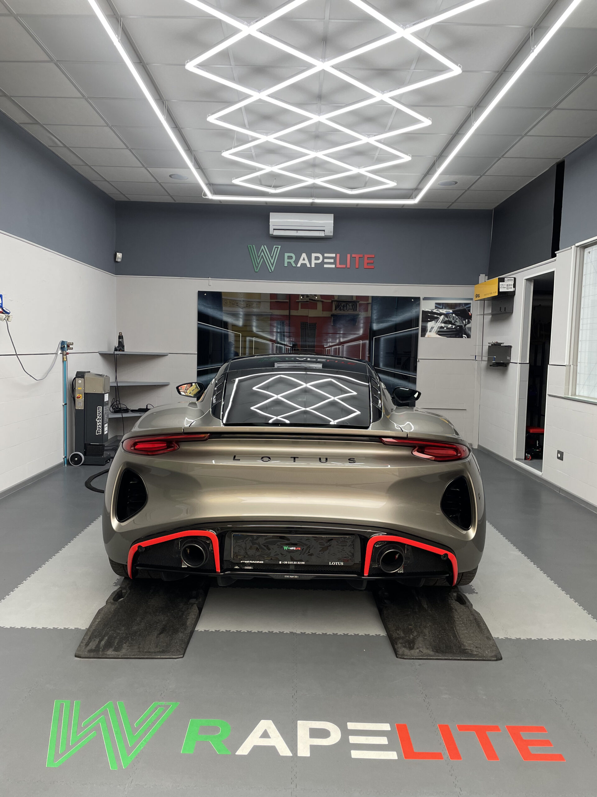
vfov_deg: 67.3
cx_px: 298
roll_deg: -1.3
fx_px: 598
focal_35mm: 26
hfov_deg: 53.1
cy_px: 398
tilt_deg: -3.8
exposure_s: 1/121
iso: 64
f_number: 1.6
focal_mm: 4.2
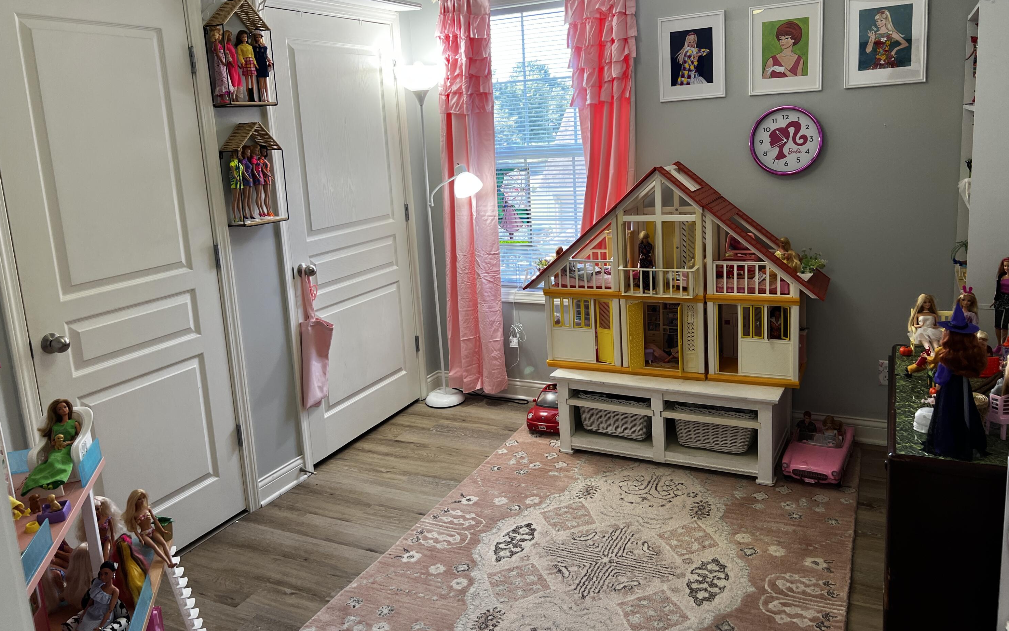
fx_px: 770
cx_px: 498
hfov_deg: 66.5
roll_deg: +3.8
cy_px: 272
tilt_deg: -11.1
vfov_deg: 44.4
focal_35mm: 28
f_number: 1.5
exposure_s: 1/120
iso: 64
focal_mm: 5.7
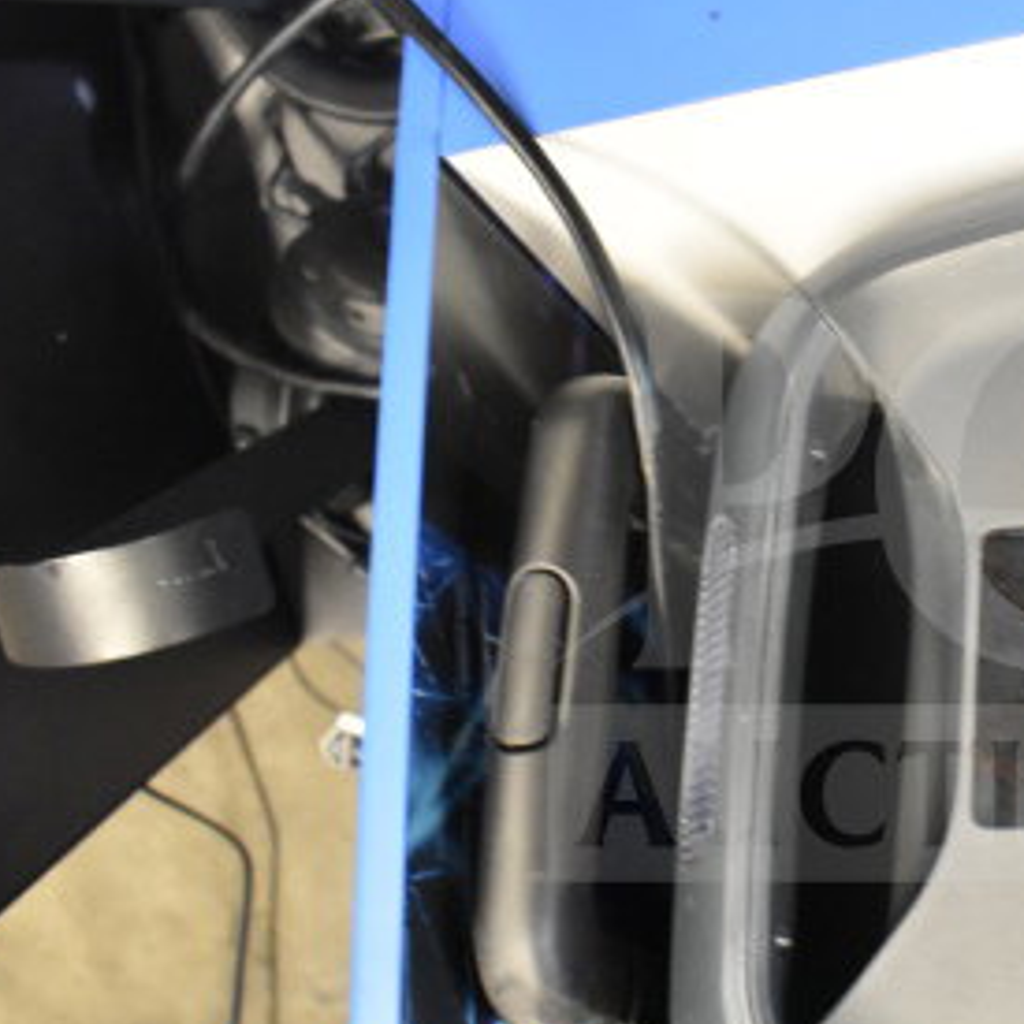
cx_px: 964
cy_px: 586
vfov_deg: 33.3
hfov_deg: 31.5
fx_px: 1707
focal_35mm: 51
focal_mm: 18
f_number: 3.5
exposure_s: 1/30
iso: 4000
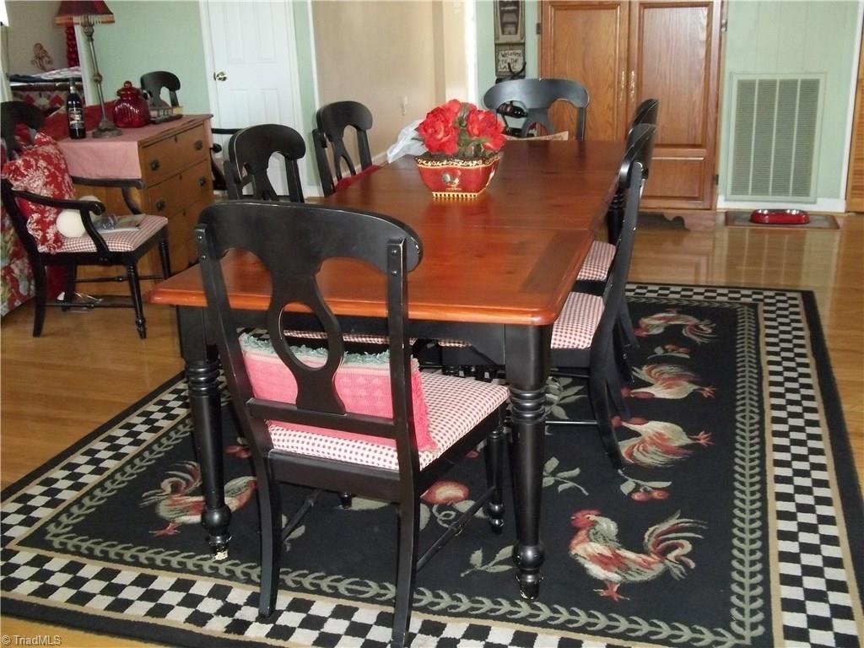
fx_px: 899
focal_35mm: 36
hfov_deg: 51.4
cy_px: 324
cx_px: 432
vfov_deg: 39.7
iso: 320
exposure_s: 1/30
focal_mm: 6.5
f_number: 3.1
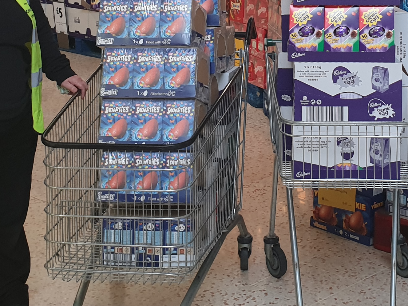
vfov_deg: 17.9
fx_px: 931
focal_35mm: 79
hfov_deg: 24.5
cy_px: -37
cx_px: 286
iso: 100
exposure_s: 1/50
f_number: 2.4
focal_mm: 4.3
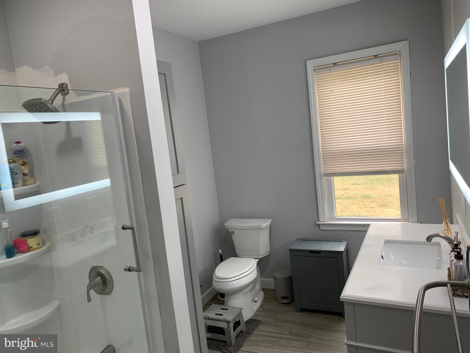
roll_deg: +6.1
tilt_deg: -6.6
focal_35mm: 26
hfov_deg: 67.3
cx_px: 235
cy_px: 176
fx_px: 353
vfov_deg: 53.1
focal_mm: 4.25
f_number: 1.8
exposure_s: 1/120
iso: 64
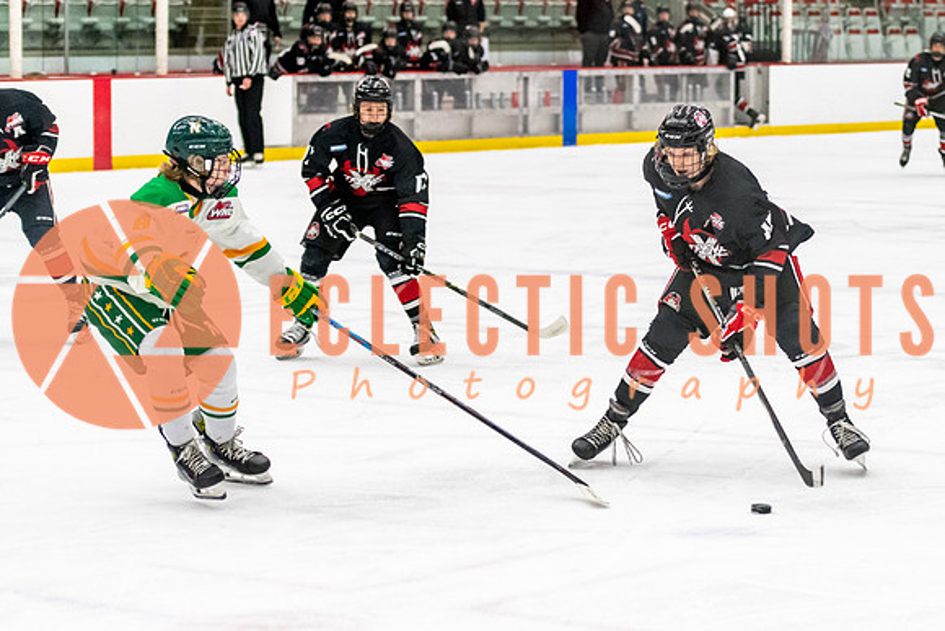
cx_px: 784
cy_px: 316
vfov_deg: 11.0
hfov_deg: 16.3
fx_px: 3271
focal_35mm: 125
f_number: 2.8
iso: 3200
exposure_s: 1/640
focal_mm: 75
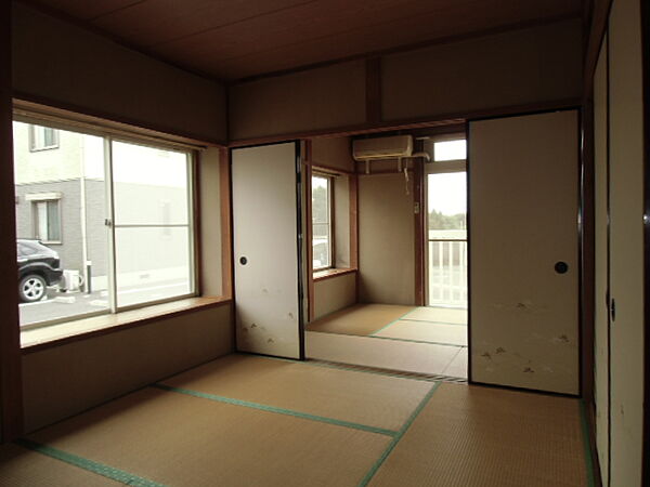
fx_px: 451
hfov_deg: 71.6
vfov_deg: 56.8
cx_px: 325
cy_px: 244
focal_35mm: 24
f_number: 3
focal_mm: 4.24
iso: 64
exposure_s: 1/100
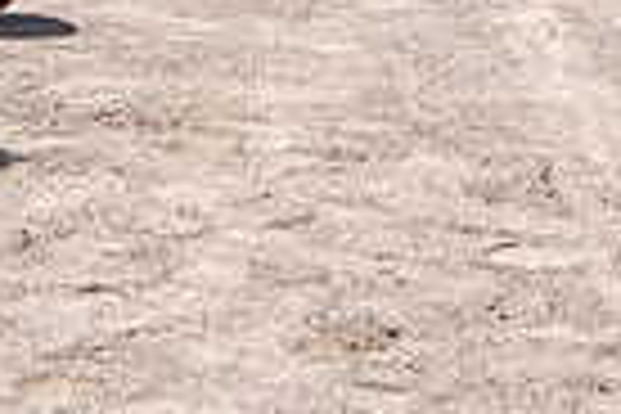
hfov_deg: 14.2
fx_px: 2380
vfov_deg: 9.0
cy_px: -555
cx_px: -225
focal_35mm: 138
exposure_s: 1/2000
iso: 160
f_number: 4
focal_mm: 24.5
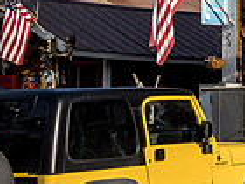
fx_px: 998
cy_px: 22
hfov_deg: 13.0
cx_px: 406
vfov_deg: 10.5
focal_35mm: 141
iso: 400
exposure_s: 1/400
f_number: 8
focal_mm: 17
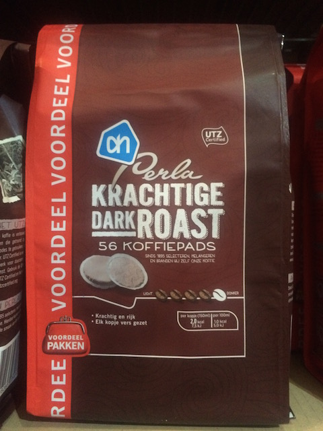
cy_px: 216
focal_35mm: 29
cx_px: 162
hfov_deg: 48.2
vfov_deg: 61.7
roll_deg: -0.5
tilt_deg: -6.2
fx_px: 361
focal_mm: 4.15
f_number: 2.2
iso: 320
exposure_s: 1/15
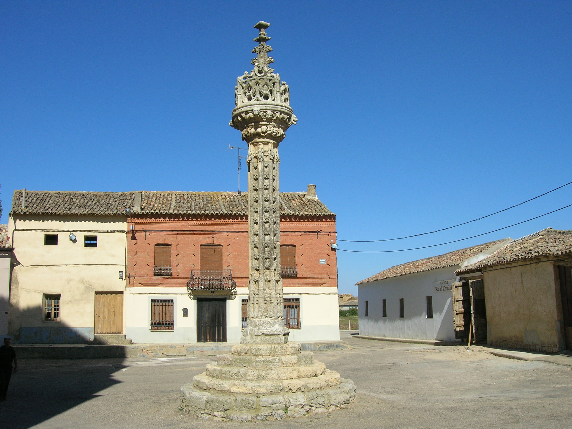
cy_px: 214
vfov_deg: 41.8
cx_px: 286
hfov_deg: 54.0
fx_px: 562
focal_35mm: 34
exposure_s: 1/571
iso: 50
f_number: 4.9
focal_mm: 5.7
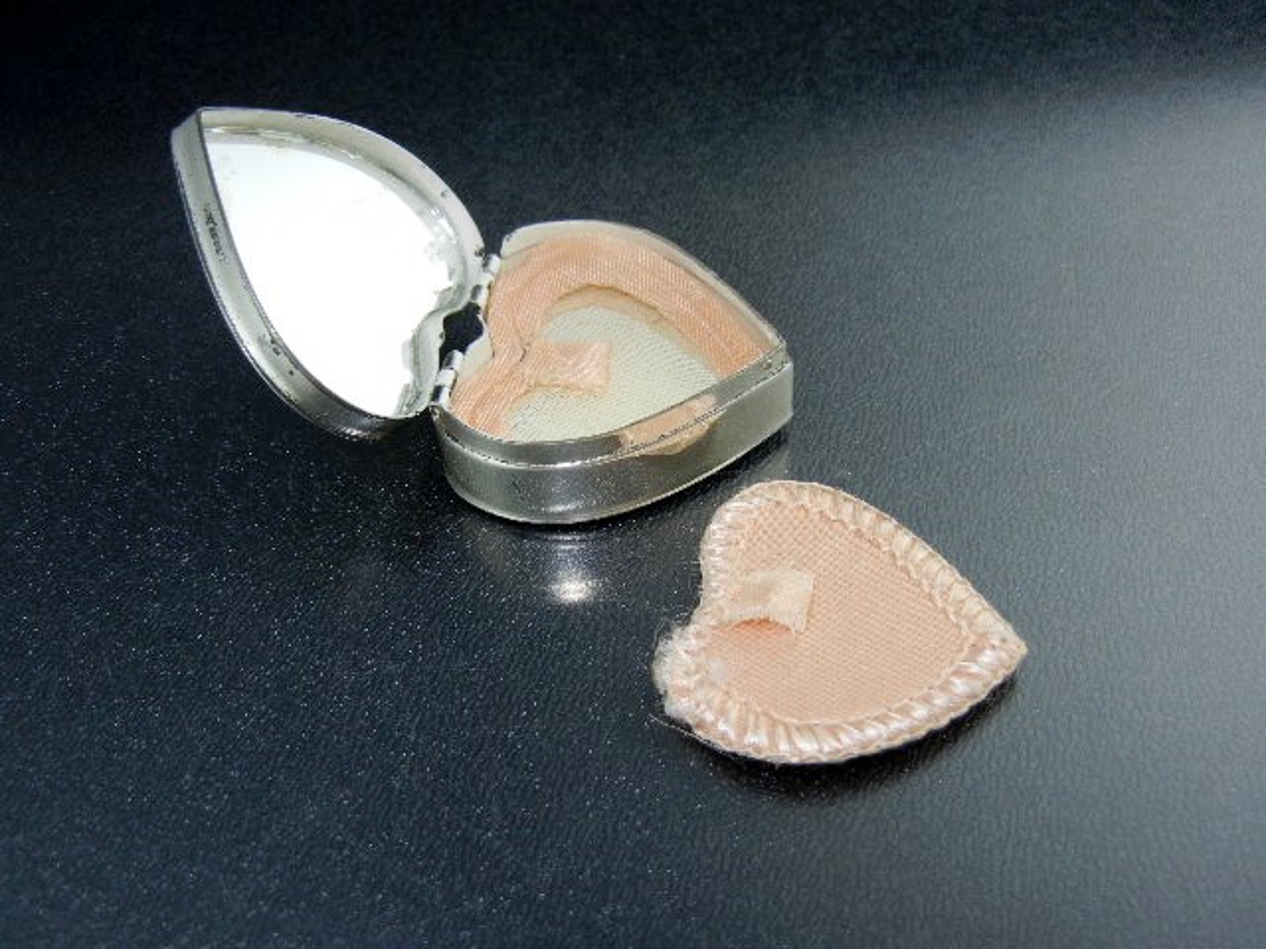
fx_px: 1646
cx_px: 633
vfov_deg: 32.2
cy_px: 474
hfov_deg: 42.1
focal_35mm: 45
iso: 200
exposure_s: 1/30
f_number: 3.8
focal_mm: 8.1
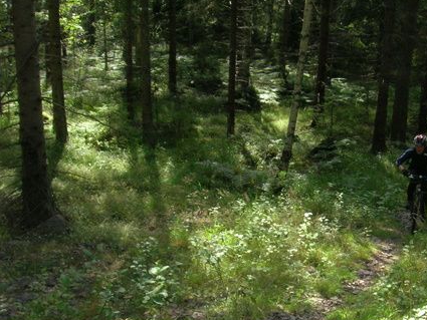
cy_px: 235
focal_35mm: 58
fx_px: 716
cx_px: 347
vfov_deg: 25.0
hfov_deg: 32.2
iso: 128
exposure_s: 1/130
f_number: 4.9
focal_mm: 5.7
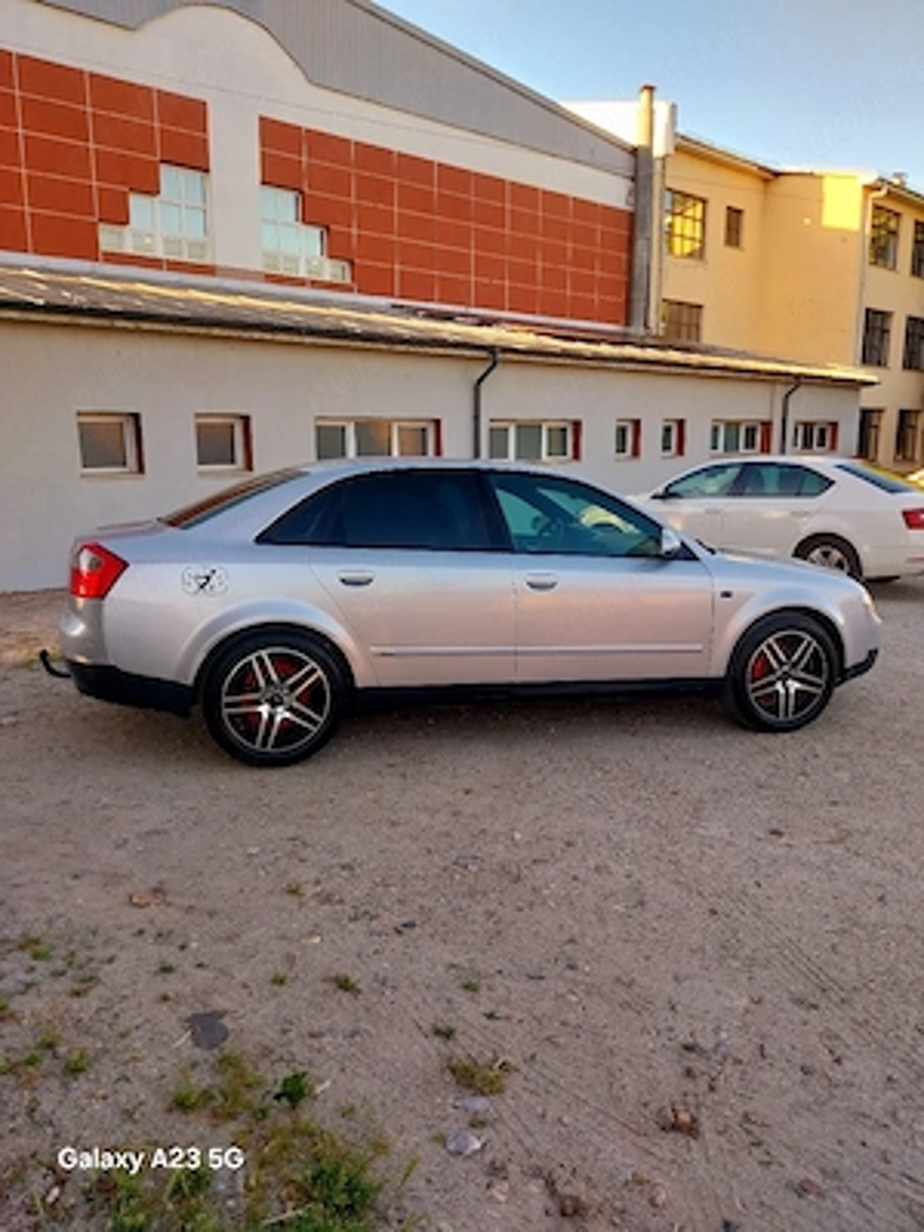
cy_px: 616
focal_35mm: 26
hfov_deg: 53.1
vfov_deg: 67.3
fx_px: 925
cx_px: 462
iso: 25
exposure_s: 1/149
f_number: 1.8
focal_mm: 4
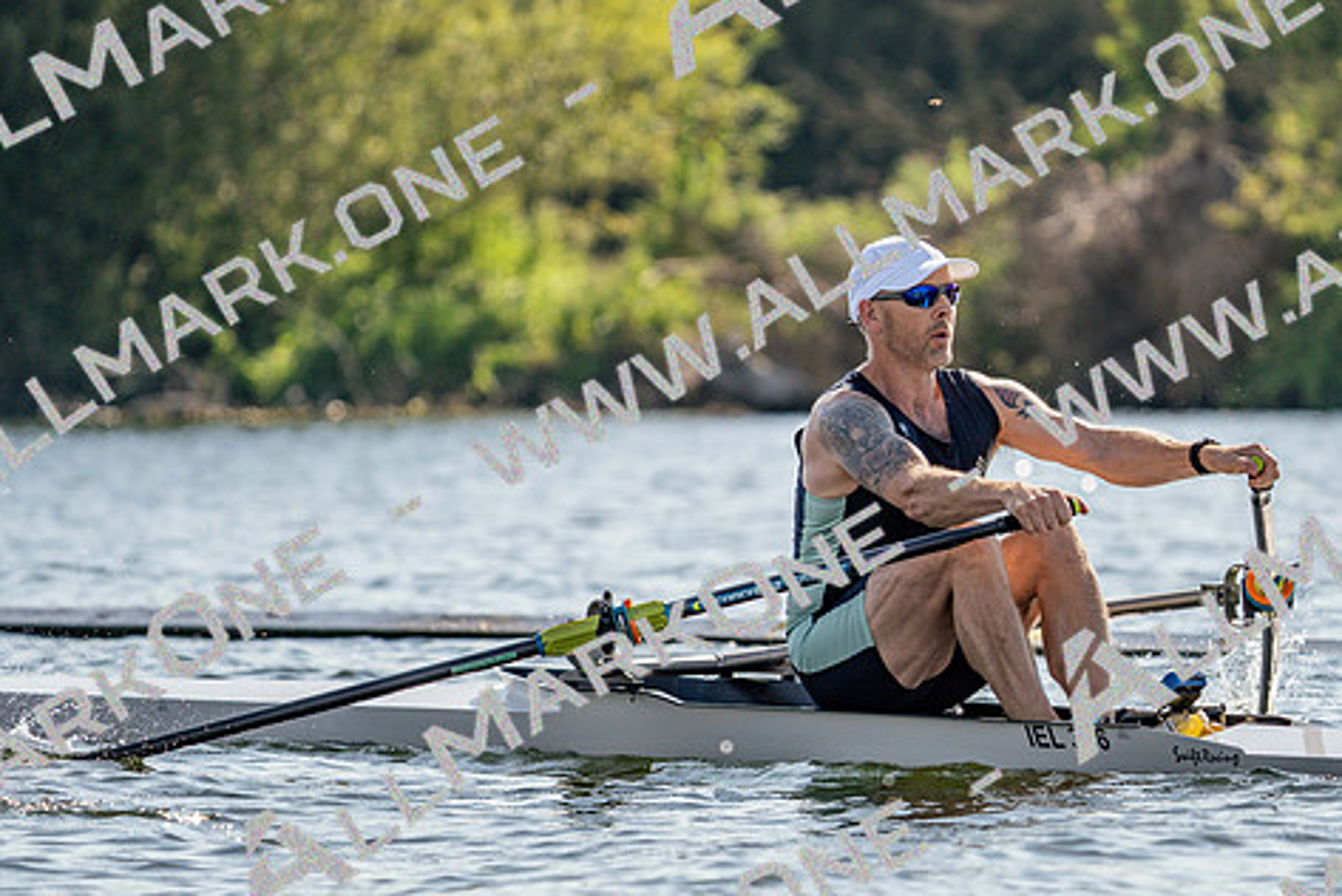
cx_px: 820
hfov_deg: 5.3
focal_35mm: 390
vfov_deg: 3.5
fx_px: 14547
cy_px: 495
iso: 200
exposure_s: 1/1600
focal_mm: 318
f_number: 6.3
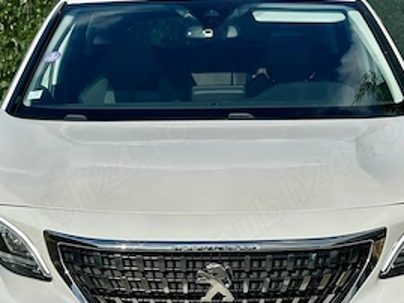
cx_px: 198
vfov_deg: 13.8
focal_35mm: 107
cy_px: 204
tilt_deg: -9.0
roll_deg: +0.2
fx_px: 1249
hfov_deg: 18.4
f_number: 1.78
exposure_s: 1/7634
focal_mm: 6.86
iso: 64
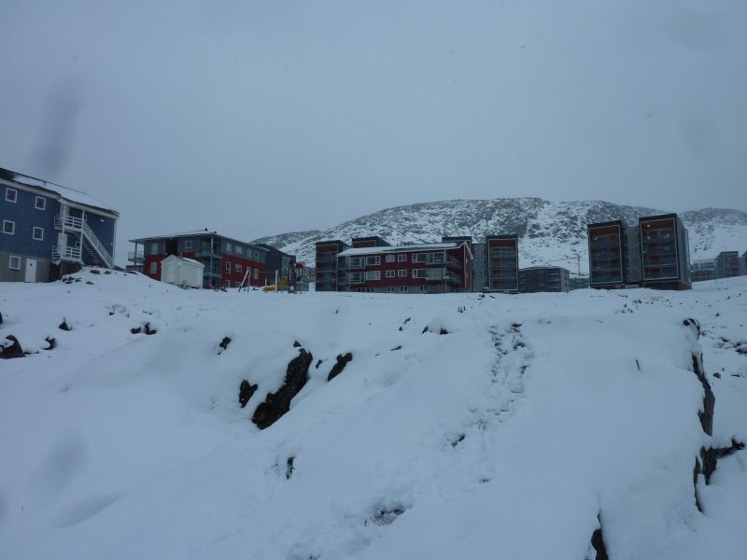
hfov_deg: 69.4
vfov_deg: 54.9
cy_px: 280
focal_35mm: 25
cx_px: 374
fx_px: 539
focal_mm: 4.1
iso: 80
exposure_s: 1/1300
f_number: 6.3
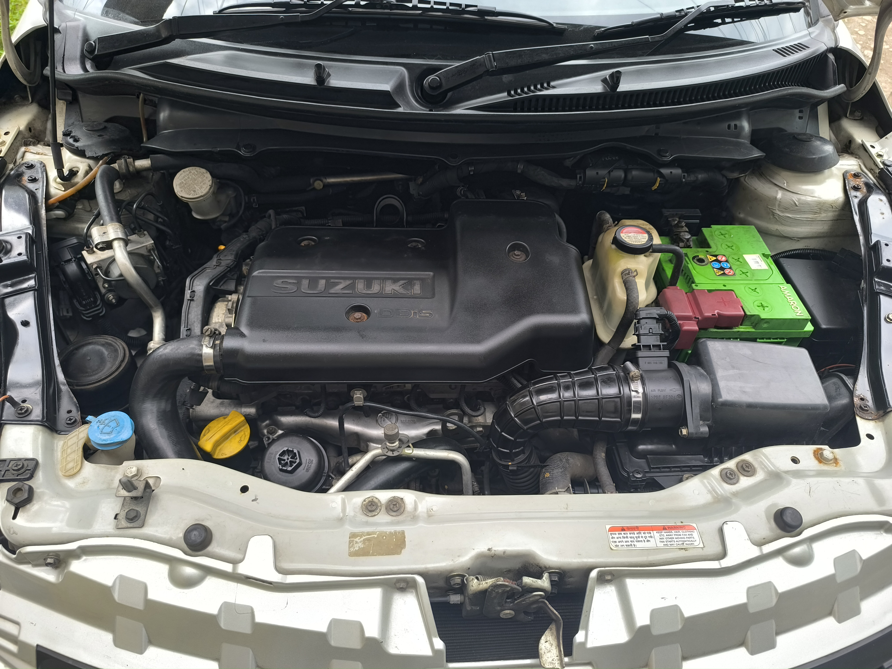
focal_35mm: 23
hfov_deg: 73.9
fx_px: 593
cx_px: 446
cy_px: 334
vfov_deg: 58.9
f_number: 1.65
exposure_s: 1/217
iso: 50
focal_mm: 6.14
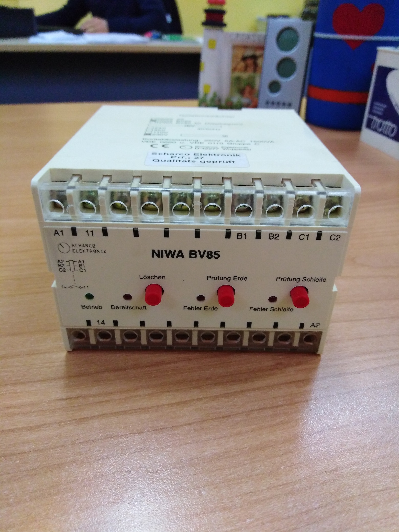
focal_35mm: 26
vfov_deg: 67.3
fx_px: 400
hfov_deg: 53.1
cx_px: 200
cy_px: 266
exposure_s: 1/20
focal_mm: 3.46
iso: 364
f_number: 2.2
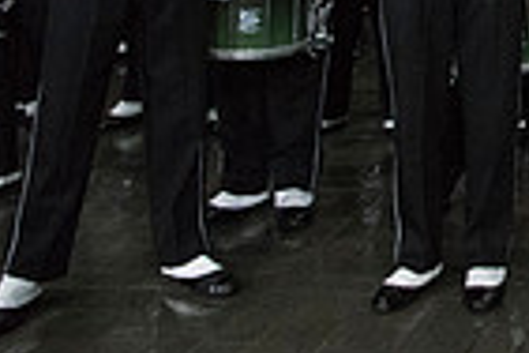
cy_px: -190
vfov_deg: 13.0
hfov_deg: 17.4
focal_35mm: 99
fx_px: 1455
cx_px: 900
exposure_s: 1/2500
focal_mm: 24
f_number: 4
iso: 10000
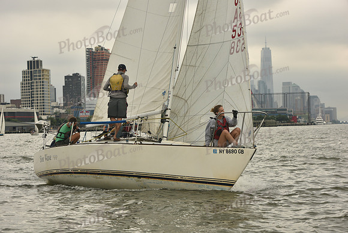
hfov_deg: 22.1
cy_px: 116
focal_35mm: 92
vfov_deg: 14.9
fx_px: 889
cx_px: 174
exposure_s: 1/1600
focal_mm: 92
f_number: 6.3
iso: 320
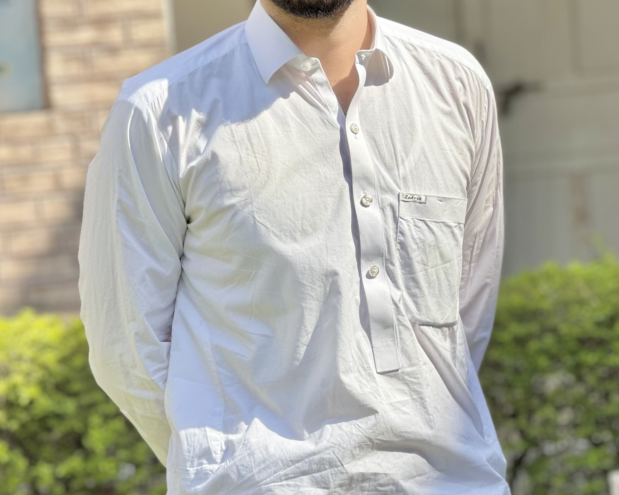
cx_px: 261
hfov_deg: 13.8
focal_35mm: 140
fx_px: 2565
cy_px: 249
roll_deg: +3.6
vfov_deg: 11.0
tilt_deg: -2.0
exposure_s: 1/508
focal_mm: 9
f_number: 2.8
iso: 32
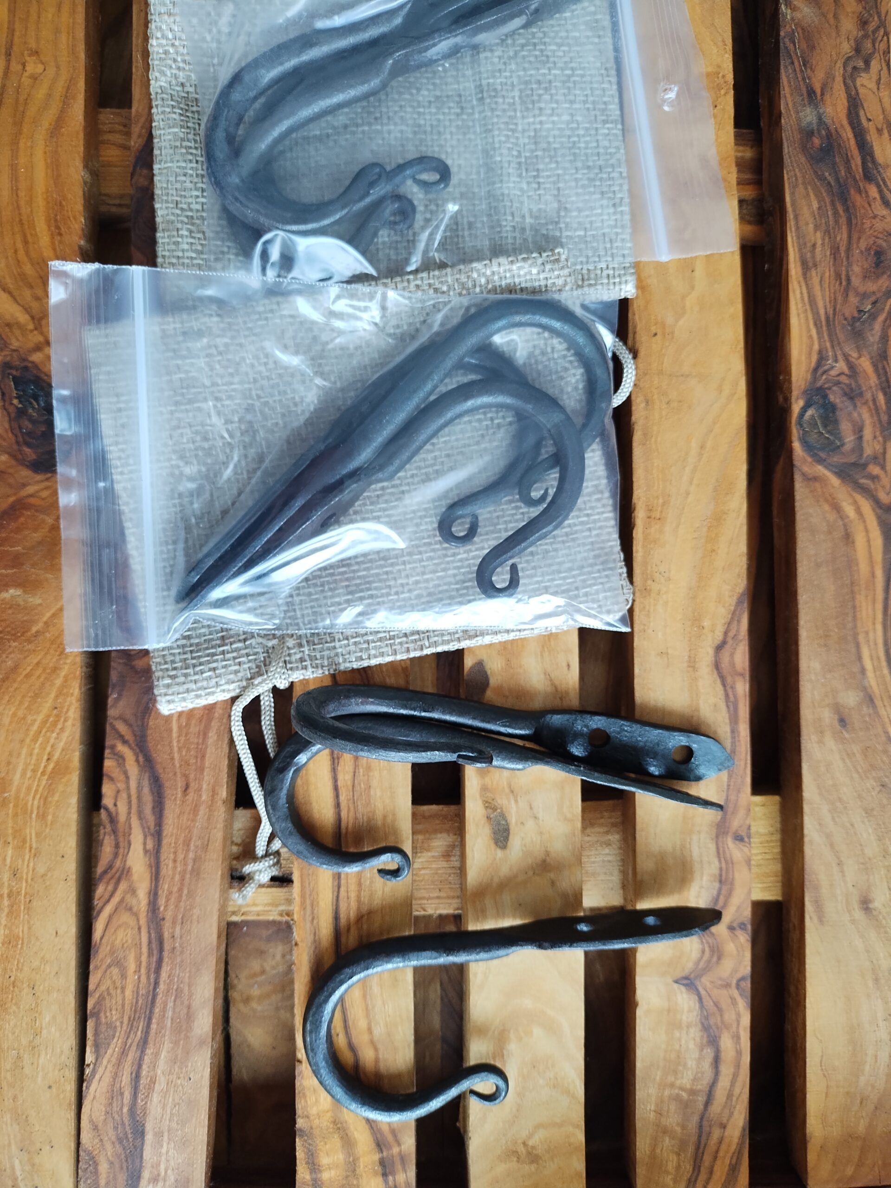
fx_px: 858
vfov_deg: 69.4
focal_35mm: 25
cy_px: 594
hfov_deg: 54.9
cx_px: 446
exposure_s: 1/40
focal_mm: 4.71
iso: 115
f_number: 1.7
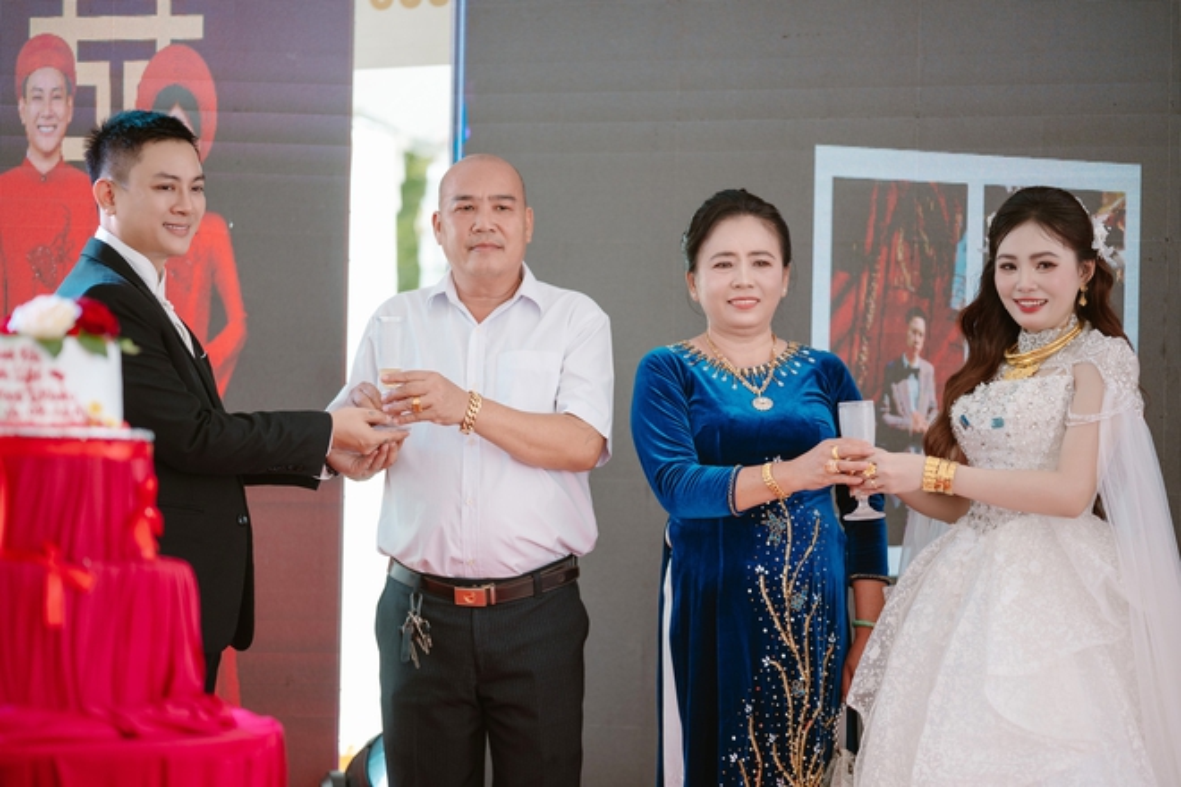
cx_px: 590
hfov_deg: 23.9
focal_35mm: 85
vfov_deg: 16.1
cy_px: 394
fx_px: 2788
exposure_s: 1/1250
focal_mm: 85
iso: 320
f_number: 1.8
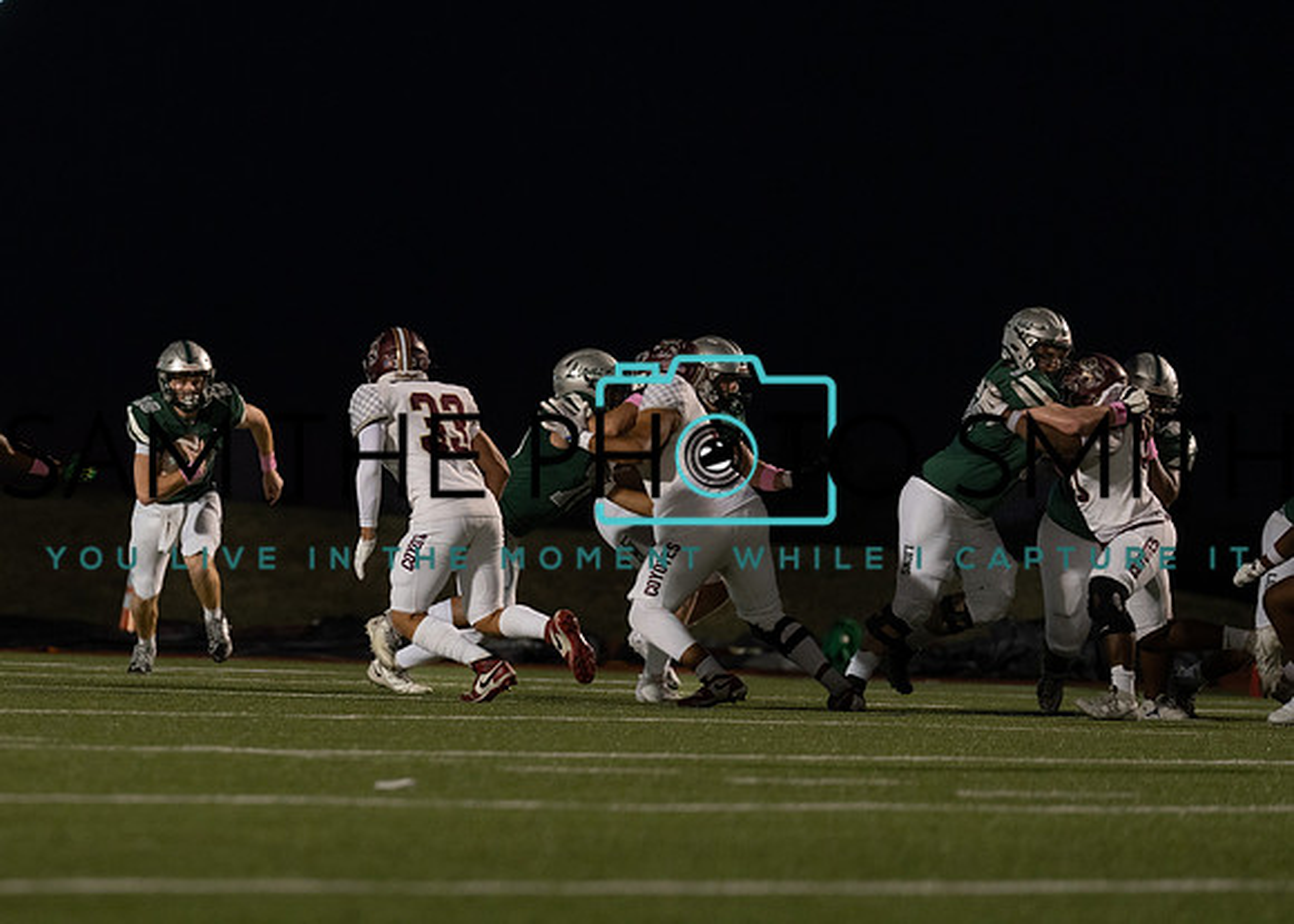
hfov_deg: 6.6
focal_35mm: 304
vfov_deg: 4.7
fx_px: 11178
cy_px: 422
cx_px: 301
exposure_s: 1/1000
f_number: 2.8
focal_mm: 200
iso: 1000
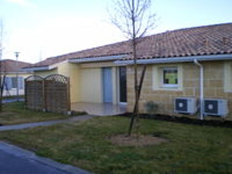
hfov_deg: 49.0
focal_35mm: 38
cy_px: 87
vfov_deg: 37.7
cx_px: 116
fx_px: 255
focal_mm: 6.3
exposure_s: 1/60
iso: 64
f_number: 3.1
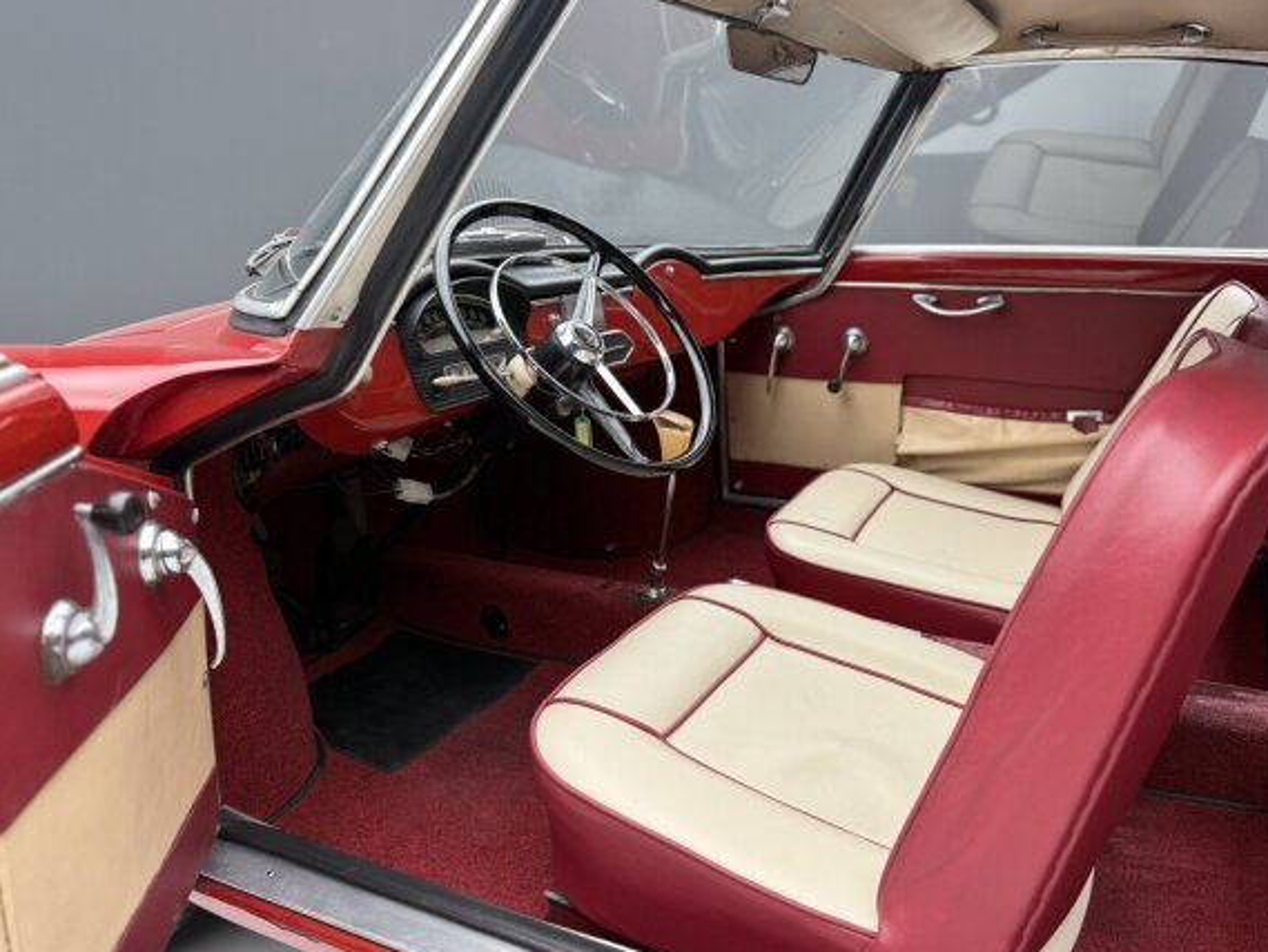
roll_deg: +0.5
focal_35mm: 27
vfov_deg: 51.4
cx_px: 711
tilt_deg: -16.0
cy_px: 495
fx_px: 989
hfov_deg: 65.1
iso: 200
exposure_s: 1/49
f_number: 1.78
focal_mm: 6.76
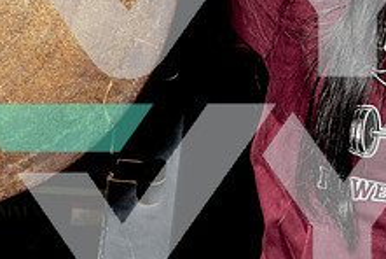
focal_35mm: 97
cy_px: -15
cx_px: 421
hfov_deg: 20.1
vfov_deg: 13.9
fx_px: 1041
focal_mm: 37
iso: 200
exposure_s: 1/250
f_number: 5.6
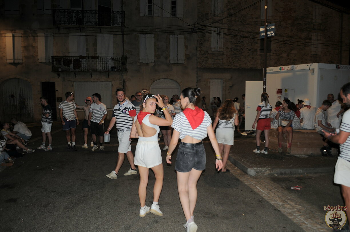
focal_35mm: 27
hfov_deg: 67.4
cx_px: 175
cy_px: 116
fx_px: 262
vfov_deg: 47.8
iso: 220
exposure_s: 1/60
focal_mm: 18
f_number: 3.5
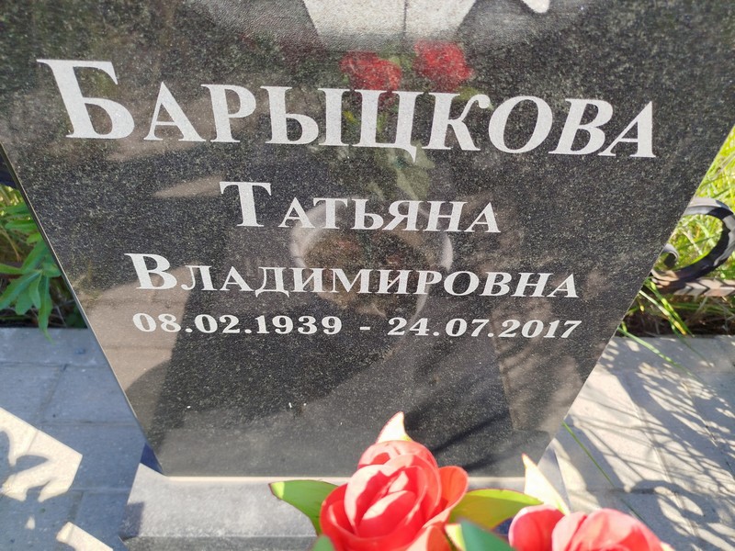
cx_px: 368
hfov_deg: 71.6
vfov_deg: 56.8
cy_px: 276
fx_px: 510
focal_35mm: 24
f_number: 1.7
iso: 50
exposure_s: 1/378
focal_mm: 5.31
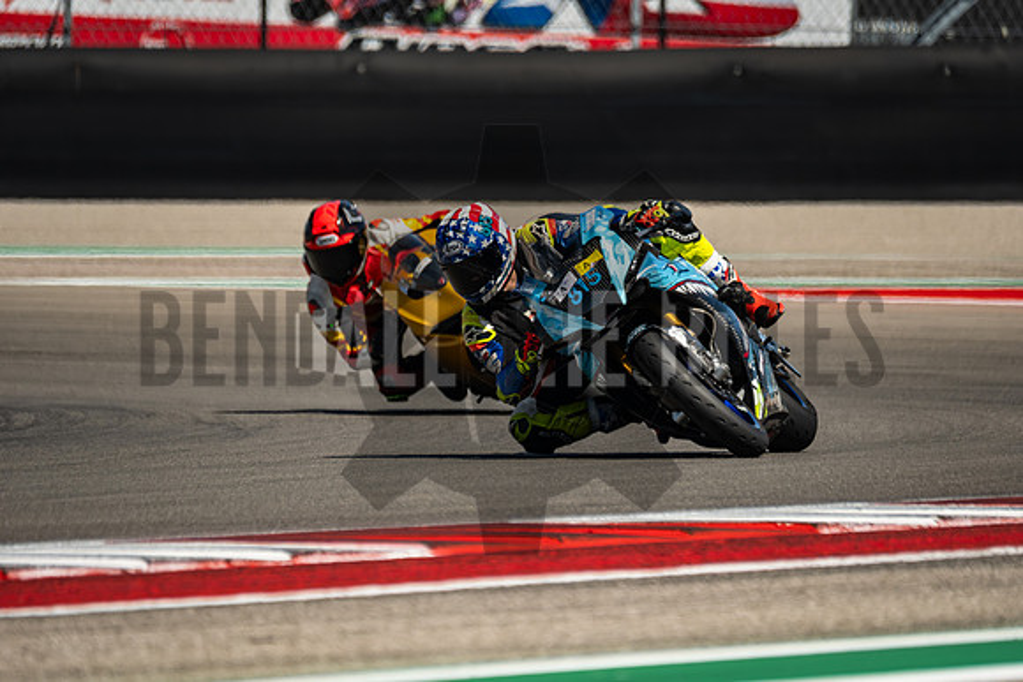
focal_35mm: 600
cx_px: 512
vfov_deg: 2.3
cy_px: 341
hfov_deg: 3.4
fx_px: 17053
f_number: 5.6
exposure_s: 1/1600
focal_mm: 400
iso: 500
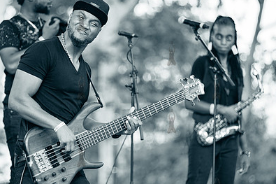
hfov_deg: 9.7
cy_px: 87
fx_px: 1632
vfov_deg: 6.4
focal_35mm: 213
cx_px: 81
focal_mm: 145
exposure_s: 1/1250
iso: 1250
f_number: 2.8
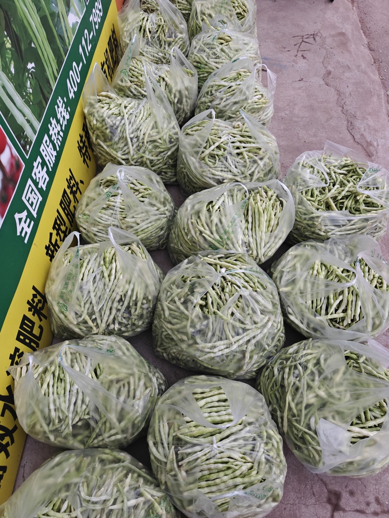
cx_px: 194
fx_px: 345
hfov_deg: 58.9
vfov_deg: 73.9
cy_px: 259
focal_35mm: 23
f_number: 1.6
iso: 800
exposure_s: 1/50
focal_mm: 6.06
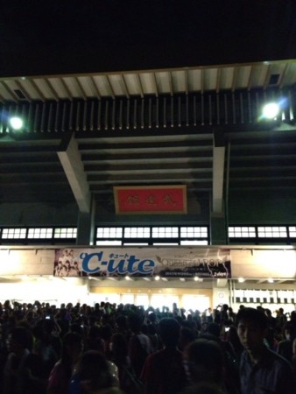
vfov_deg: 52.6
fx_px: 399
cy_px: 197
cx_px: 148
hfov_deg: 40.7
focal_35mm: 35
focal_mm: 4.28
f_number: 2.4
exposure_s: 1/15
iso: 800
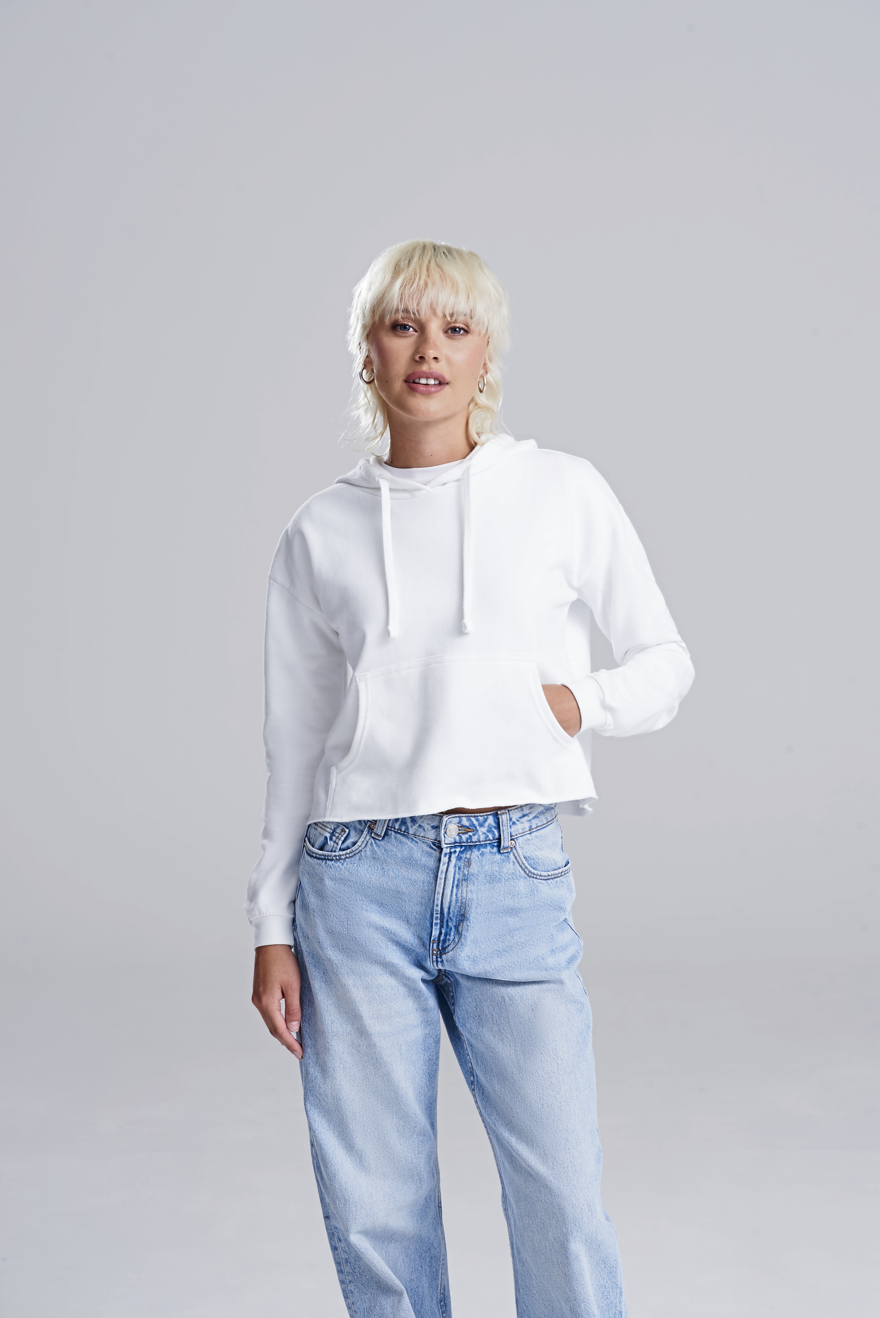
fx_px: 4103
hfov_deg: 12.2
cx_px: 440
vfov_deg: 18.3
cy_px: 659
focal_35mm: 112
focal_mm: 112
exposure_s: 1/160
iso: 400
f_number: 10
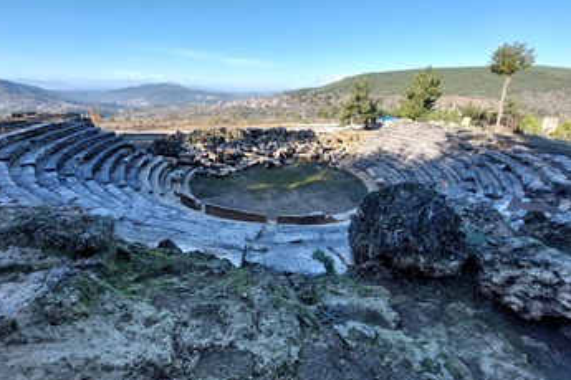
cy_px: 177
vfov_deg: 81.1
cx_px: 277
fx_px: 222
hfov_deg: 104.2
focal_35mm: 14
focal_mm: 1.74
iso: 50
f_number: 2.2
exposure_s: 1/459
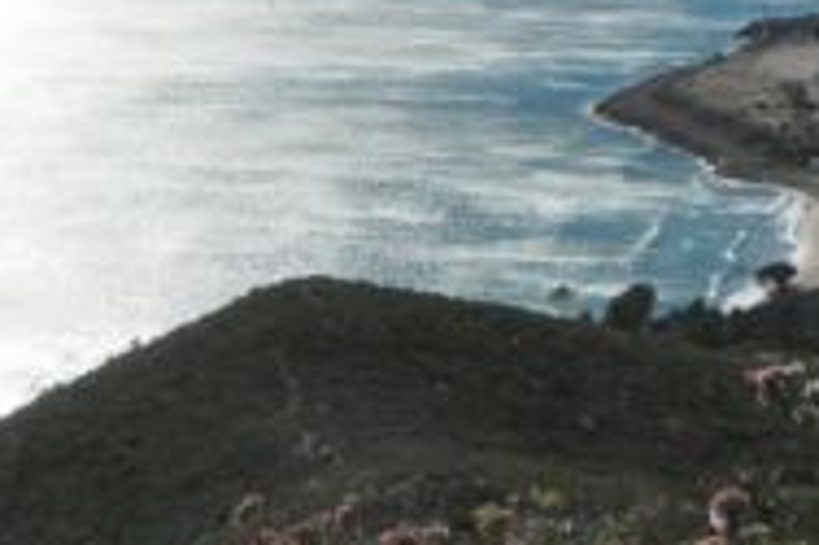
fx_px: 2614
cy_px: -290
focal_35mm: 115
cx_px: 937
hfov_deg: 17.1
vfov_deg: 11.4
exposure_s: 1/1250
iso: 1000
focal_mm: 18
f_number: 18
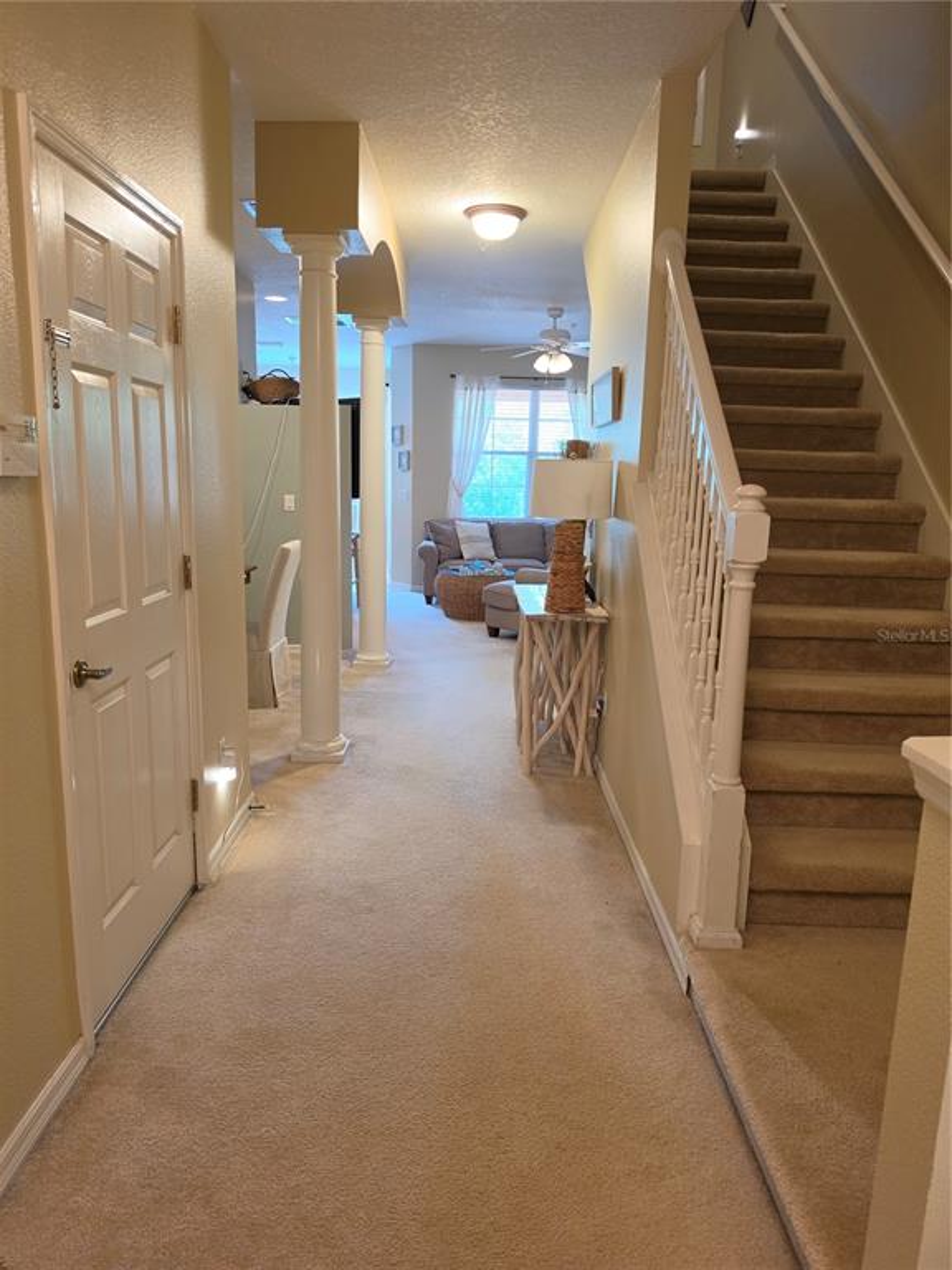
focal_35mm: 23
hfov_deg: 58.9
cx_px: 476
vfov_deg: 73.9
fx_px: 843
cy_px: 635
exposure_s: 1/120
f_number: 1.4
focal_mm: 6.5
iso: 200
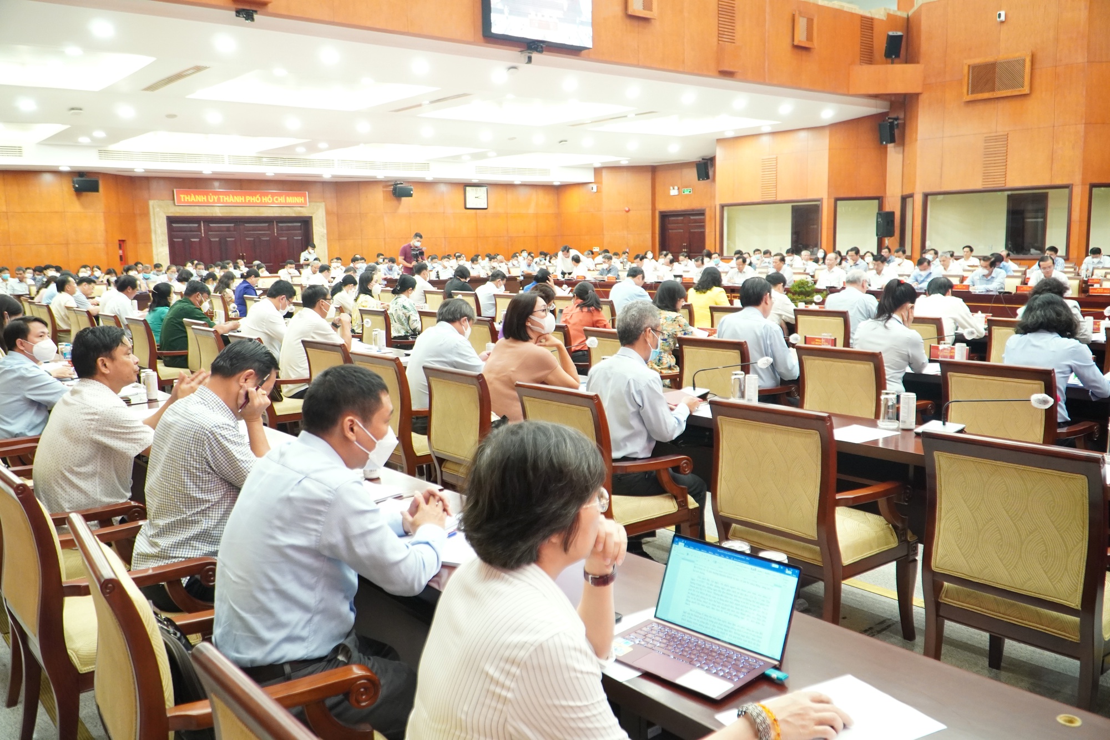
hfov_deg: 64.6
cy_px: 370
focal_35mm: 28
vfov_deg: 45.7
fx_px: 879
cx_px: 555
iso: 2000
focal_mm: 19
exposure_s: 1/80
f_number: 4
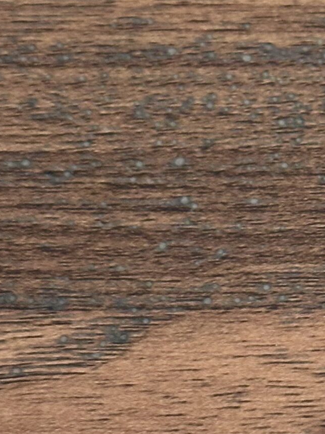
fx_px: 1791
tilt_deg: -67.8
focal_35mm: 143
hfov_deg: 10.1
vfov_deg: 13.8
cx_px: 440
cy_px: 204
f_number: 1.78
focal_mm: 6.86
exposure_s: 1/50
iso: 160
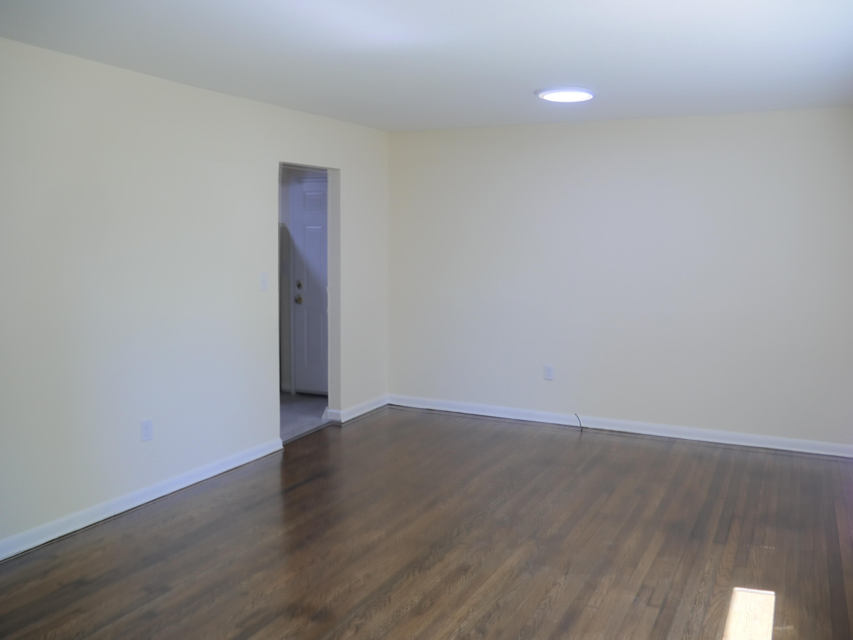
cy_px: 320
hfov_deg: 60.0
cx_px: 426
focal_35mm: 30
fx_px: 739
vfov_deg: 46.8
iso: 400
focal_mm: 15
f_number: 3.6
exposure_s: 1/60
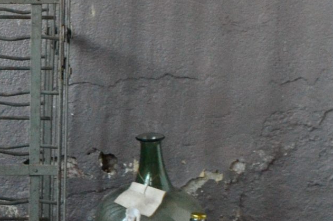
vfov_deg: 9.3
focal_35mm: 146
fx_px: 1348
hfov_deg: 13.5
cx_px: -116
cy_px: -29
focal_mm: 24
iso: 1250
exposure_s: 1/50
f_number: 4
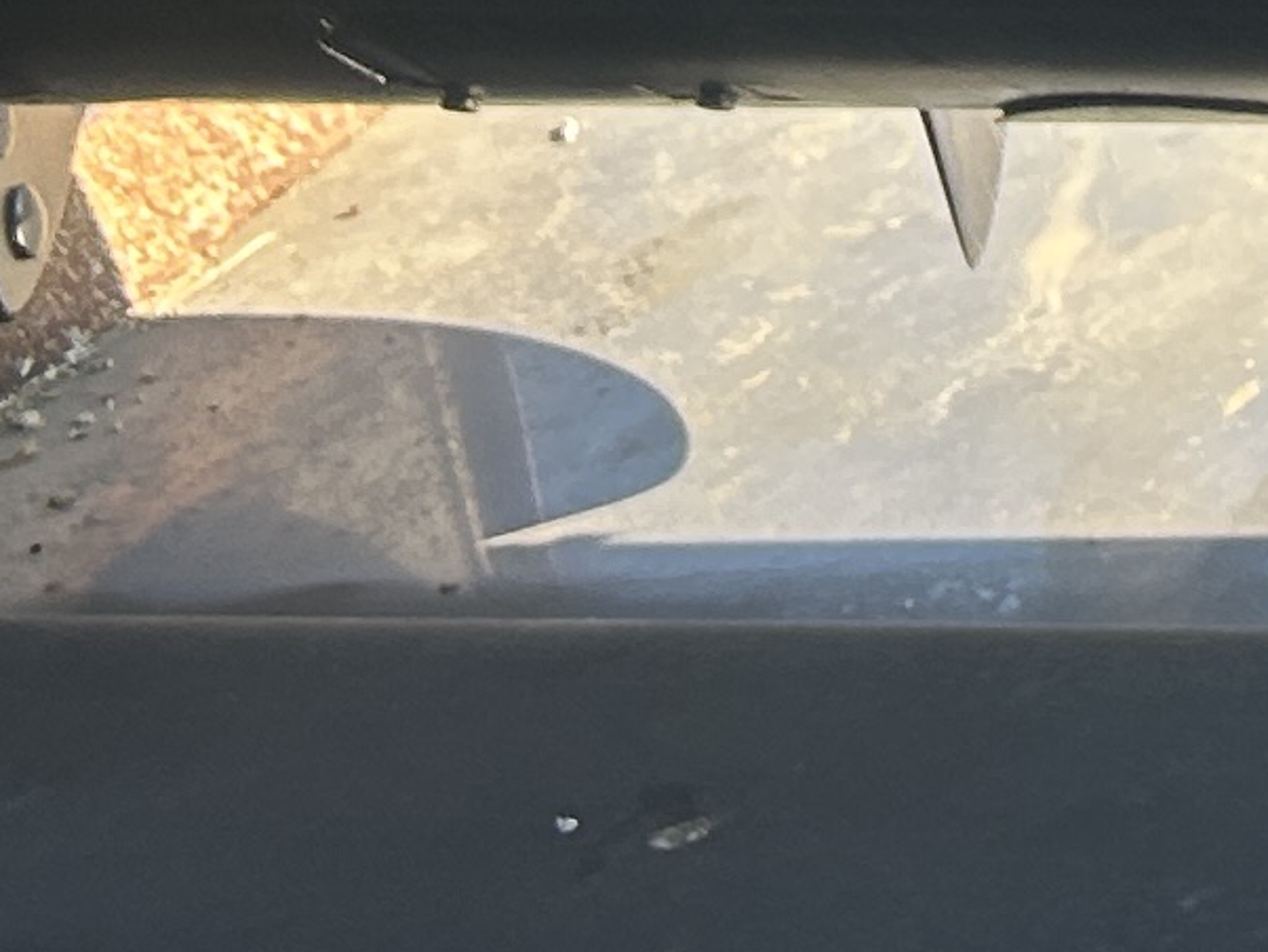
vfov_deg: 7.9
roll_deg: +8.1
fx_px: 6376
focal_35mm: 174
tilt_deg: -16.3
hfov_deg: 9.7
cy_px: -1361
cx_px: 3248
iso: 50
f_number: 1.5
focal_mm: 5.7
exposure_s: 1/687
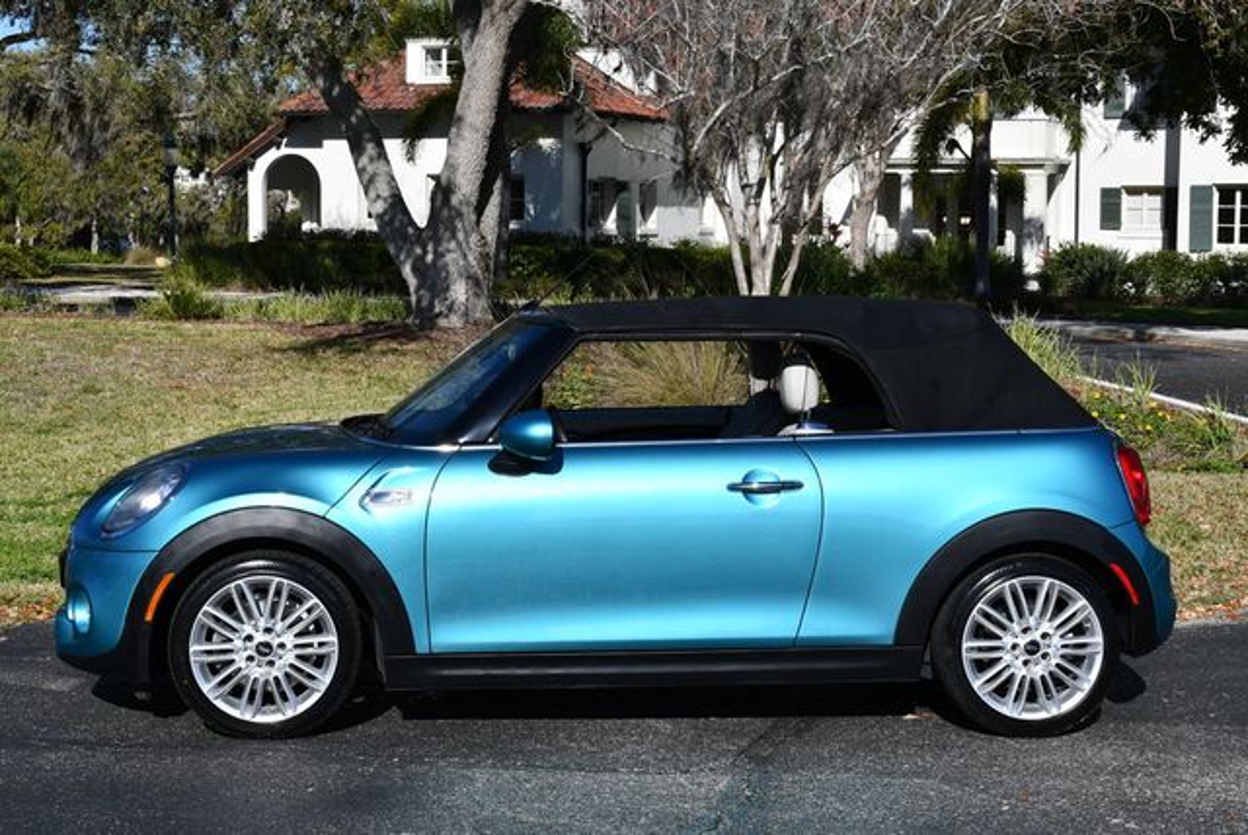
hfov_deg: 31.4
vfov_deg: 21.3
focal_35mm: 64
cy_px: 418
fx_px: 2221
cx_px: 624
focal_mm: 32
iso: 100
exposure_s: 1/320
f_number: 9
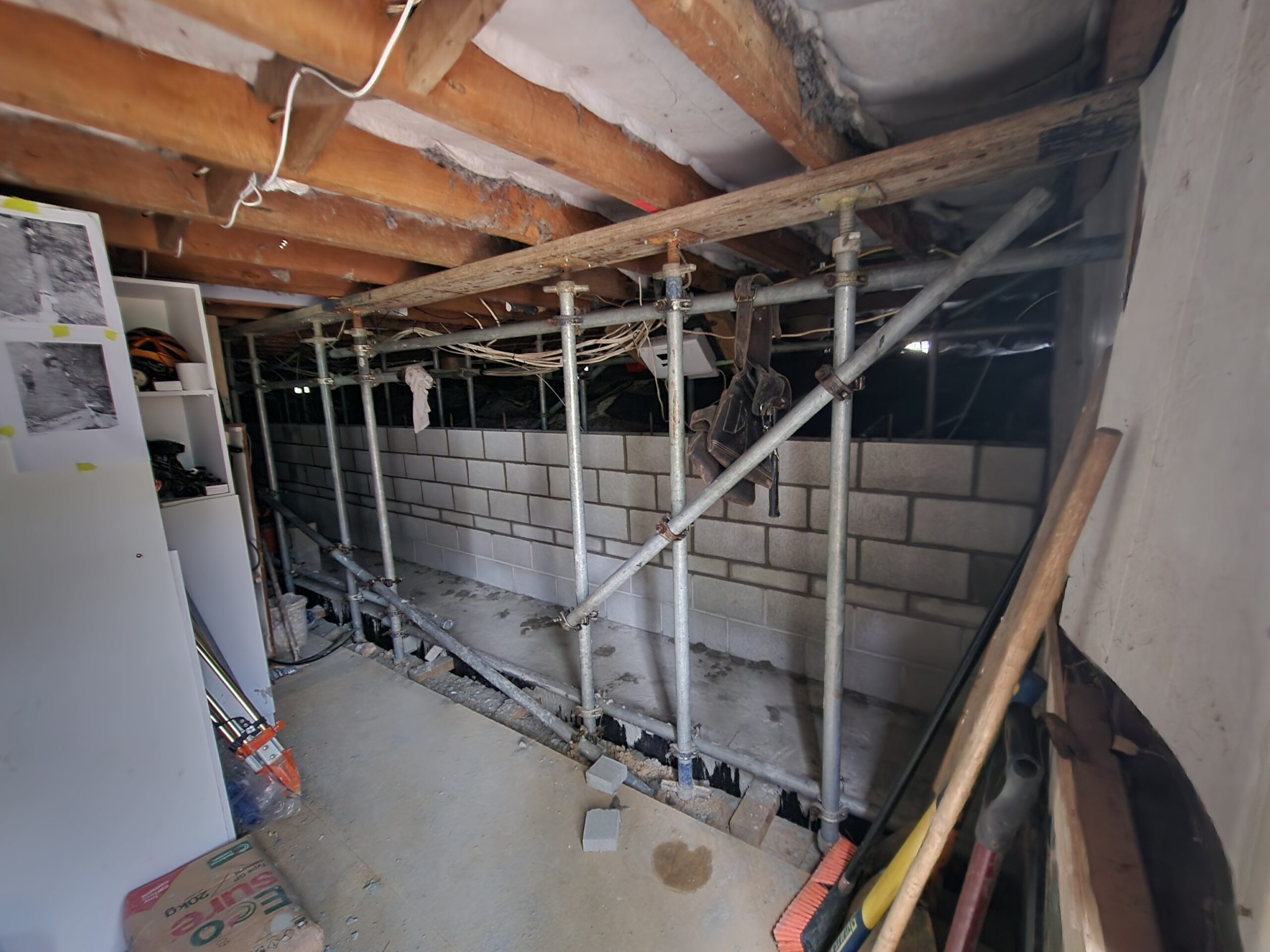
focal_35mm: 13
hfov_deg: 106.2
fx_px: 477
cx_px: 635
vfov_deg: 89.9
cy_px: 476
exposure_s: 1/4
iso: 400
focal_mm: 2.2
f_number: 2.2
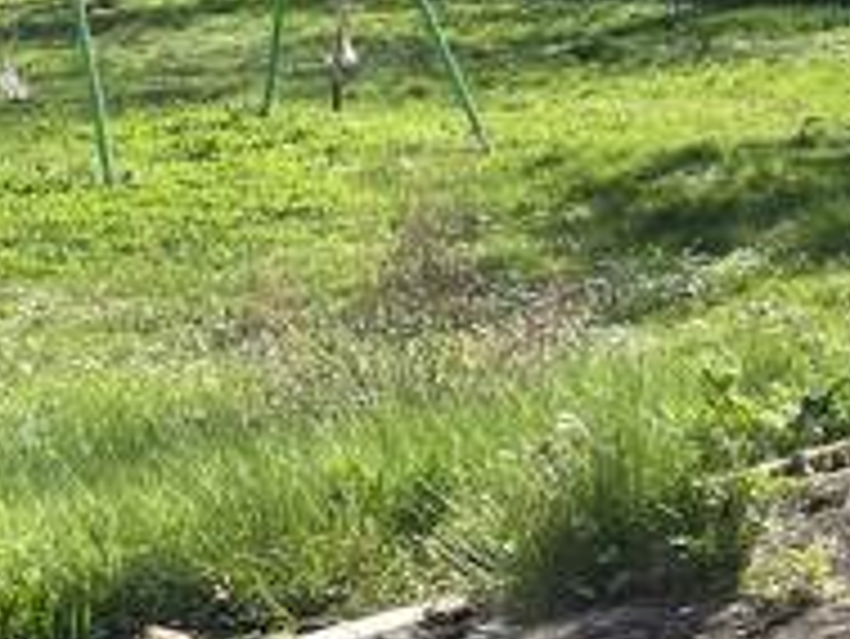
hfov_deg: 17.3
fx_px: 2703
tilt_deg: -3.3
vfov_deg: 13.1
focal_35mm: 110
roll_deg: -0.2
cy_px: -135
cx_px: -54
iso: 50
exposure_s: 1/2268
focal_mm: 5.1
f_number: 1.6
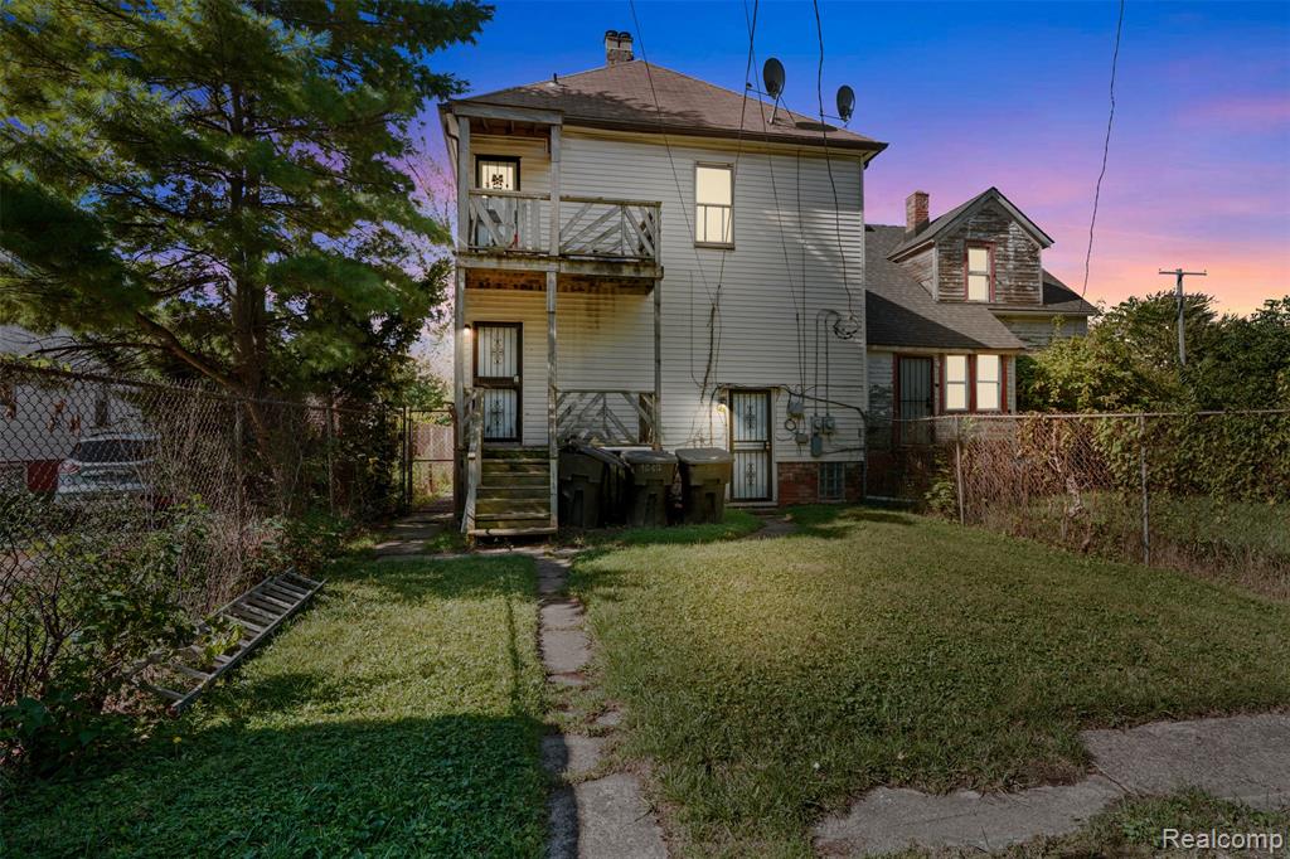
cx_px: 645
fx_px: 681
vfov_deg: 64.5
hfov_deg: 86.9
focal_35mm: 19
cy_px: 430
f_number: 8
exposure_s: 1/20
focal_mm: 19
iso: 100
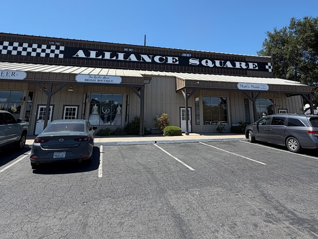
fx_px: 202
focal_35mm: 22
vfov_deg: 59.2
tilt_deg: +12.1
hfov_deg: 76.3
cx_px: 167
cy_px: 73
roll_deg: -0.2
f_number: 2.2
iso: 32
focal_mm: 2.22
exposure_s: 1/770
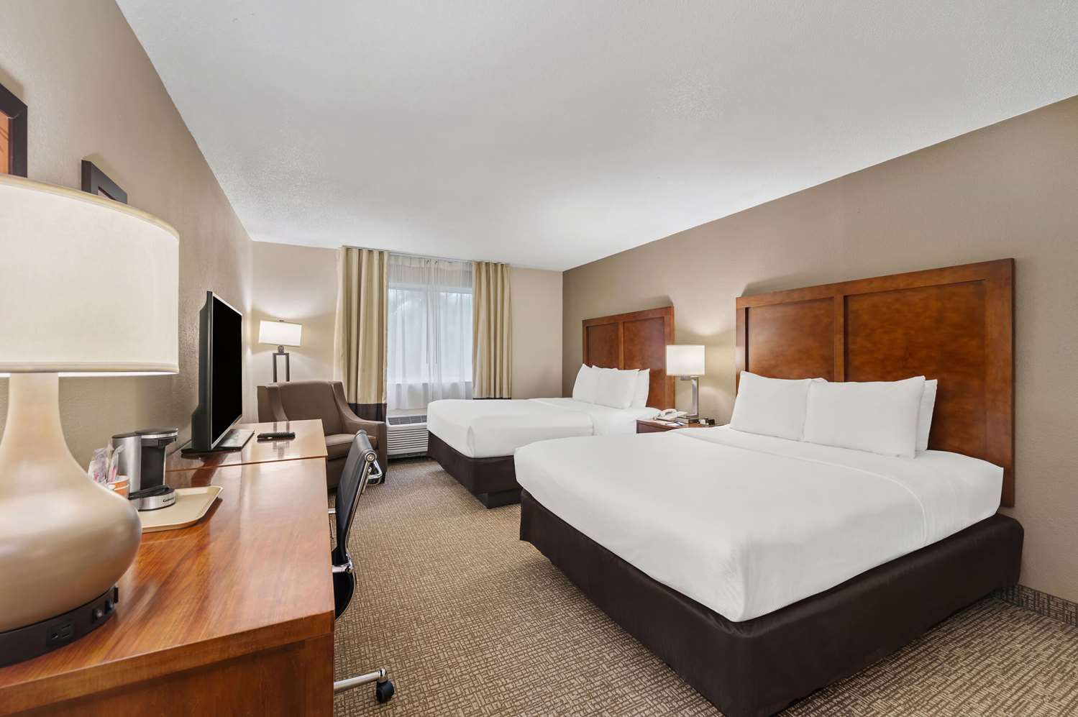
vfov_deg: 81.1
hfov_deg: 104.3
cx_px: 539
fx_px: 419
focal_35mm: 14
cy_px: 358
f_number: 8
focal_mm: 14
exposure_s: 2
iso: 320
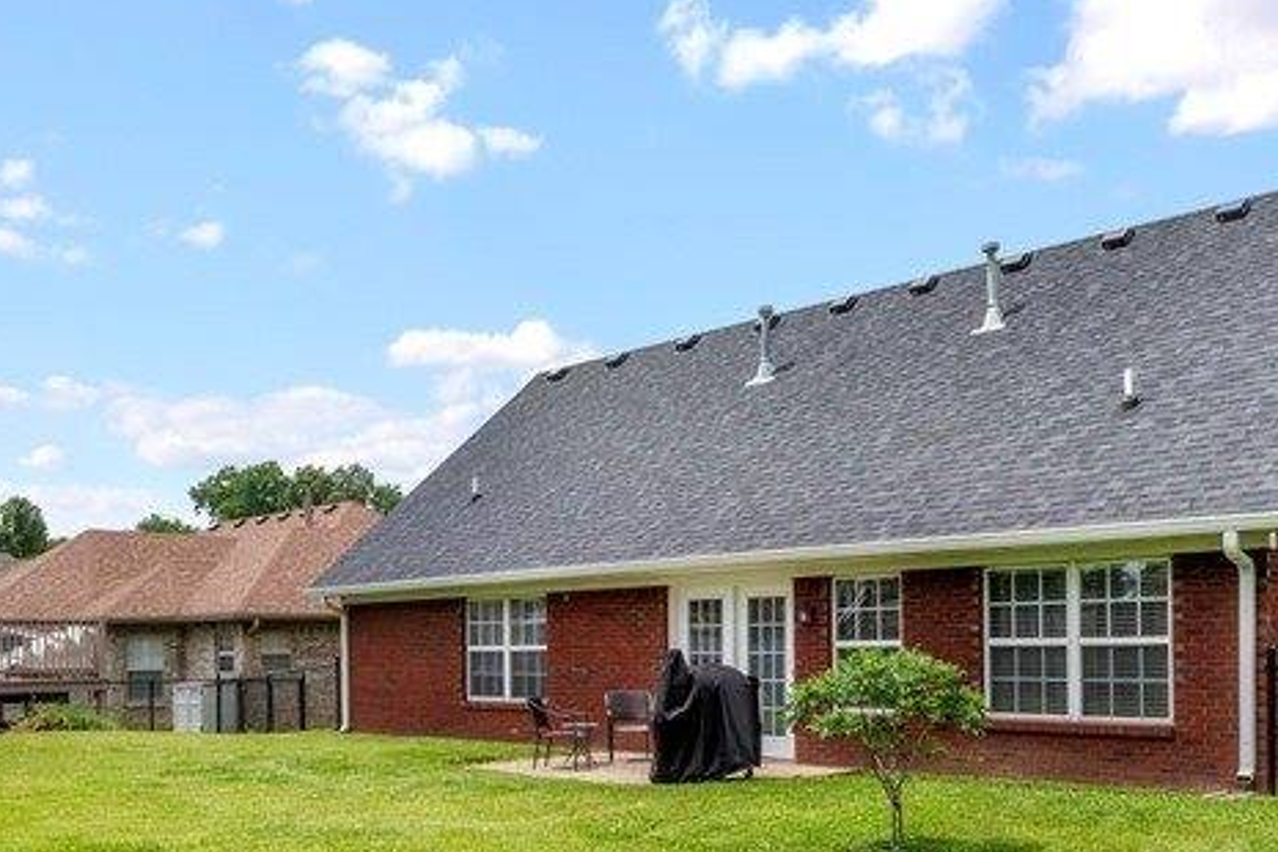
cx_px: 599
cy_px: 660
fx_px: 1242
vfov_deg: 36.8
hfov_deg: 54.4
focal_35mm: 35
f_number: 11
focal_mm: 10
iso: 400
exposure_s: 1/500
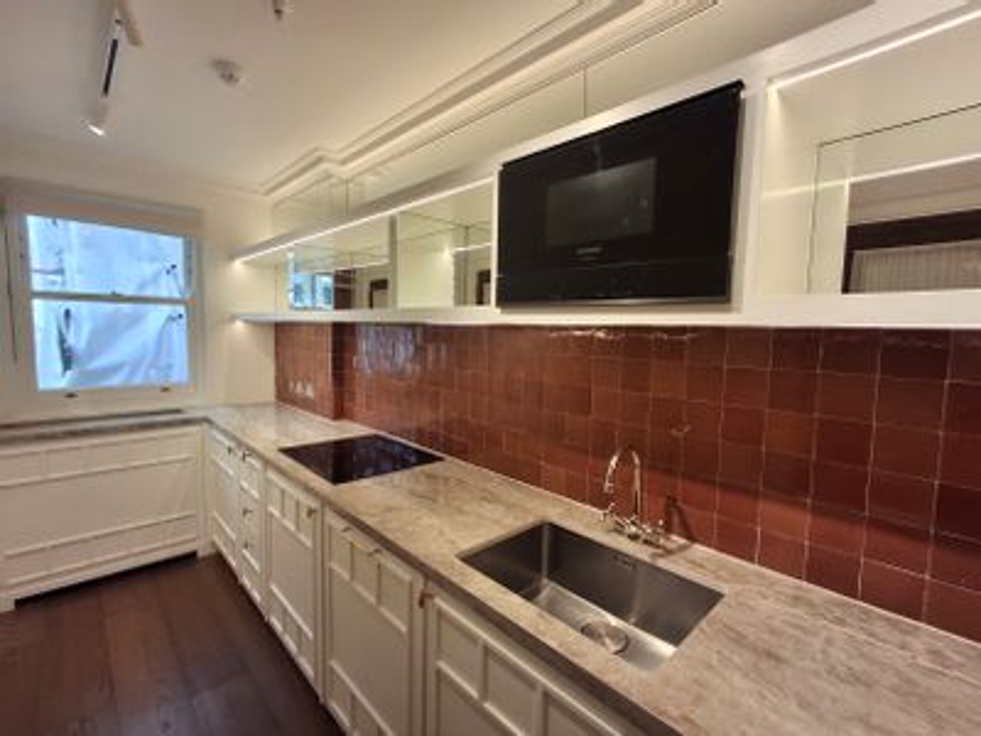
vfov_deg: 78.1
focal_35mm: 16
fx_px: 453
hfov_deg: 94.5
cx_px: 490
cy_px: 368
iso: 40
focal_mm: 1.64
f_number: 2.2
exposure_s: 1/50
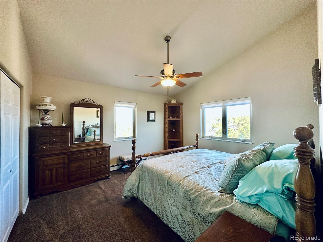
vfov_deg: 85.7
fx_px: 131
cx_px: 162
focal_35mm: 14
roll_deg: -0.2
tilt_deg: +1.6
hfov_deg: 102.1
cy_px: 121
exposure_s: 1/99
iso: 250
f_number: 2.2
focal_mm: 2.22
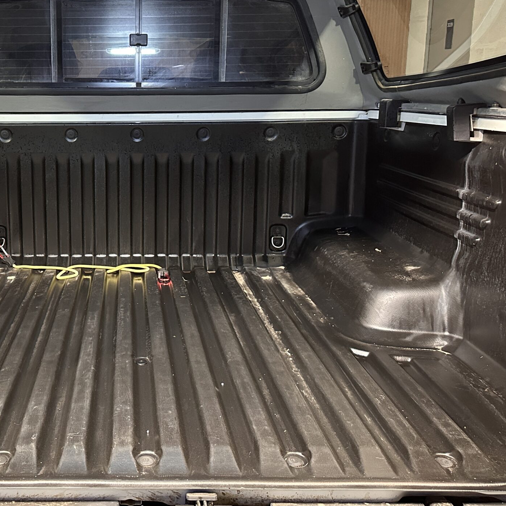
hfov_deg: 41.5
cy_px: 217
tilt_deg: -11.2
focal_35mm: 39
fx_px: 645
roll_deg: +0.6
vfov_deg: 42.7
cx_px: 121
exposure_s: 1/50
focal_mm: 6.86
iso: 640
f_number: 1.78
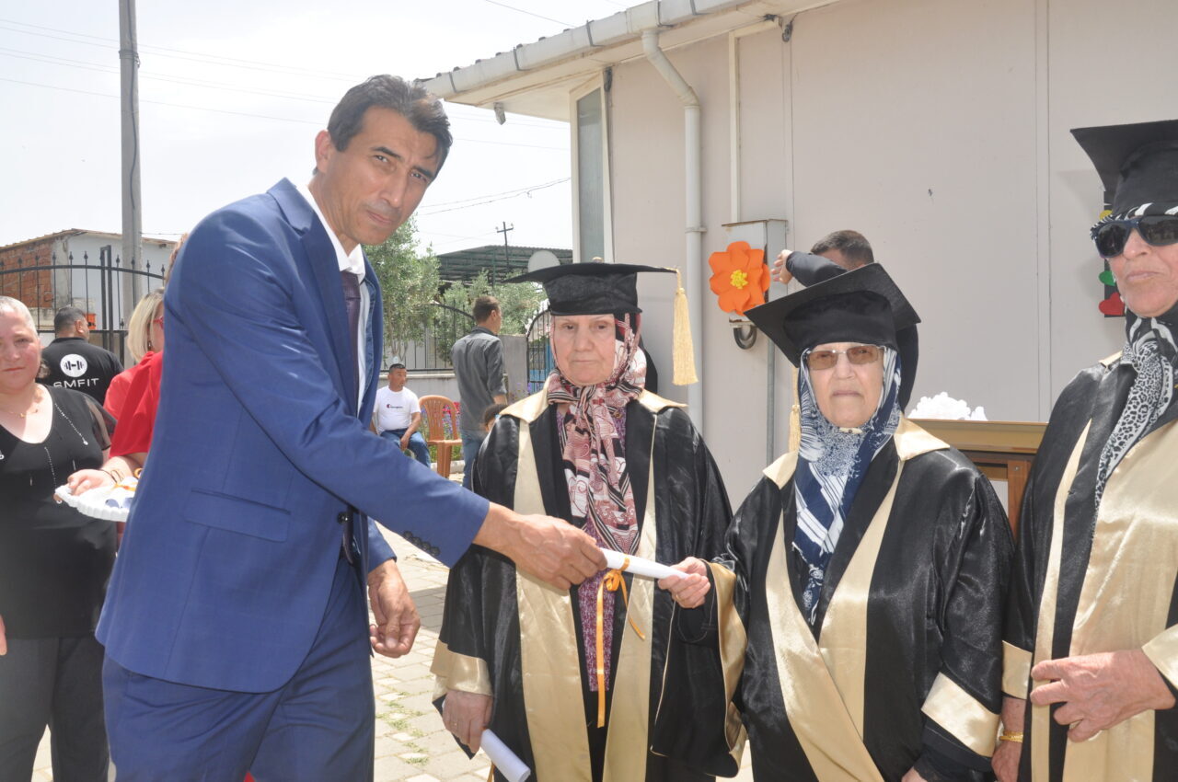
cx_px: 589
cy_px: 391
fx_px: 1078
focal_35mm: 33
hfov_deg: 57.3
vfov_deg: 39.9
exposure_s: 1/200
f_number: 10
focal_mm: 22
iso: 250
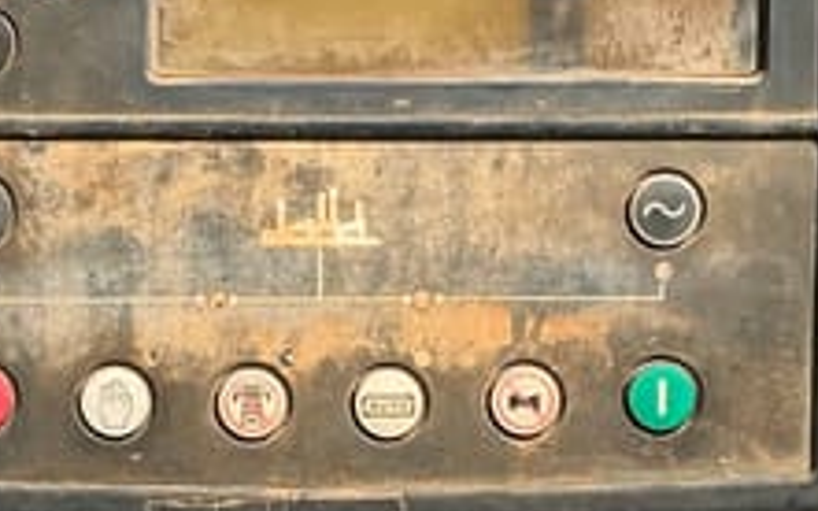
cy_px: 485
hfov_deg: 20.2
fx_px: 2296
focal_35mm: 103
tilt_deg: -7.8
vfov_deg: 12.6
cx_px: 296
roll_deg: -0.2
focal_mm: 3
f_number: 1.8
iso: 25
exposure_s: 1/1577
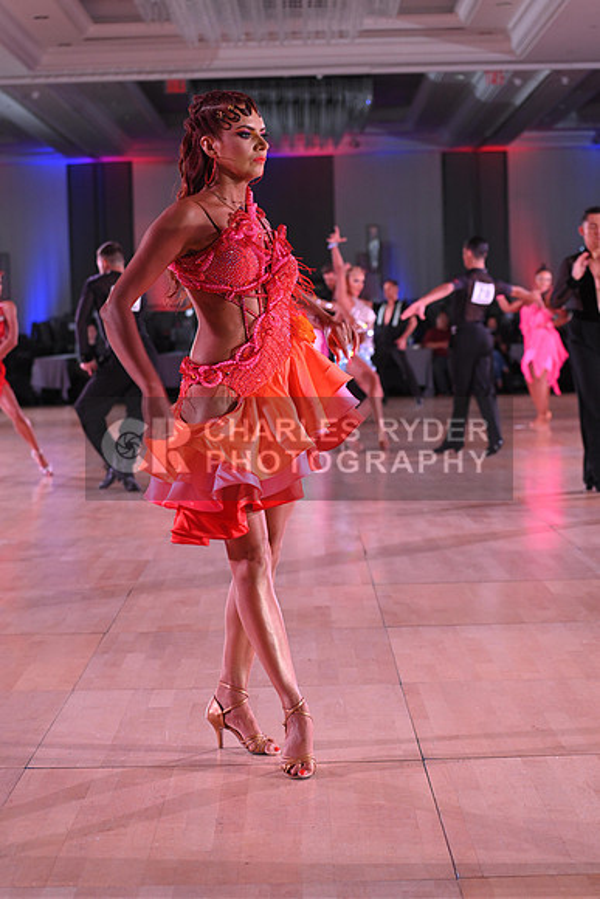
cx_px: 300
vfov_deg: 28.8
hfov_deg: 19.5
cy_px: 450
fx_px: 1749
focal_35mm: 70
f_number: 5
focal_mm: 70
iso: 1600
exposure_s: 1/200
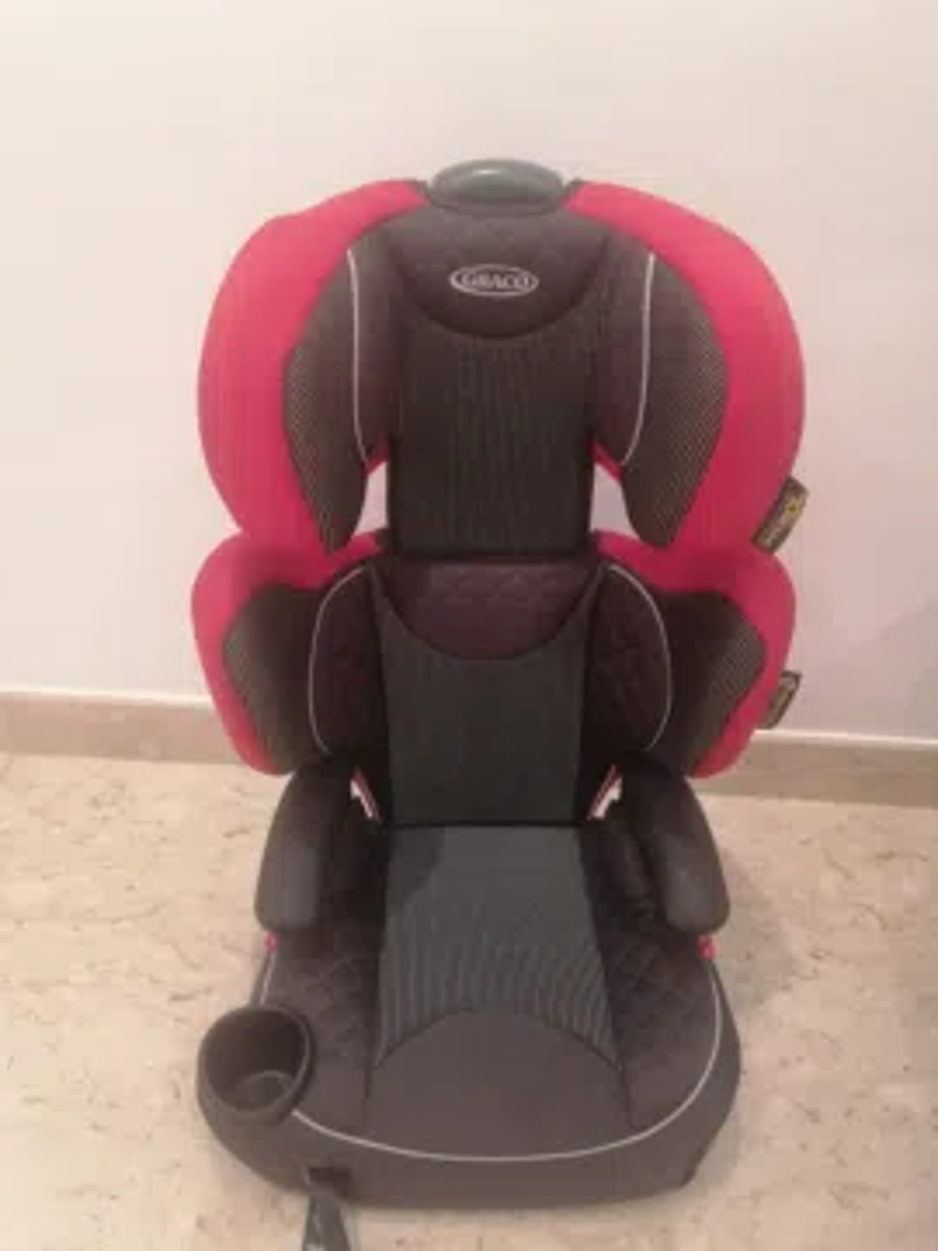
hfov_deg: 46.8
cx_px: 466
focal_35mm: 30
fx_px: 1084
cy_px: 626
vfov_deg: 60.0
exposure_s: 1/25
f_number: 1.8
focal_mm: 5.3
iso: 500
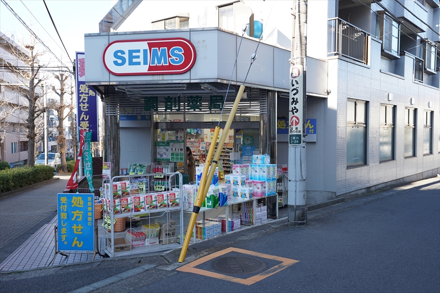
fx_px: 428
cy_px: 146
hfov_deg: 54.4
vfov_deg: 37.8
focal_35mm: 35
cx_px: 220
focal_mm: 35
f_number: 4
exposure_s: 1/125
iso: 100
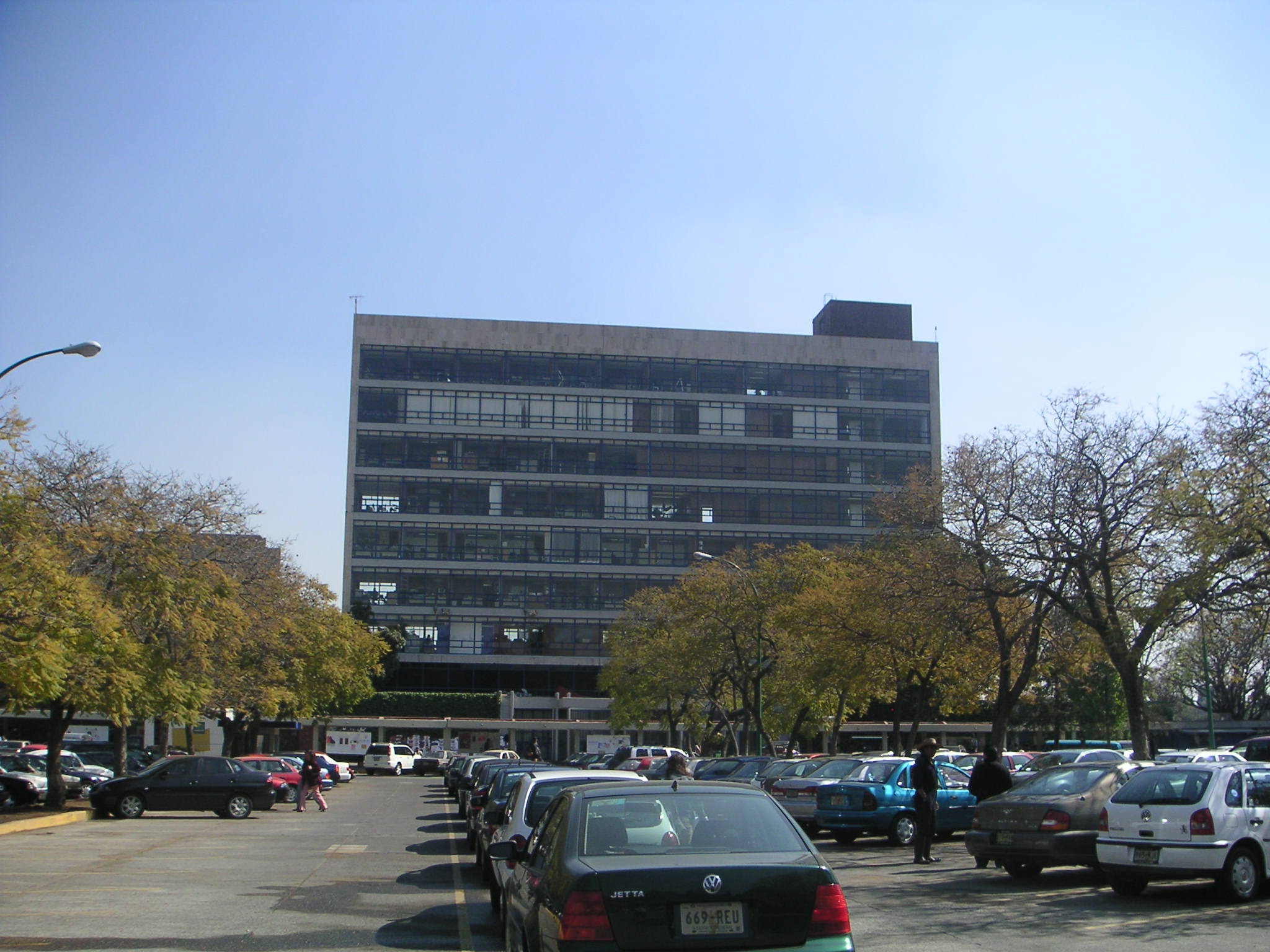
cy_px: 476
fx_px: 1394
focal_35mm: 38
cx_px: 635
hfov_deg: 49.0
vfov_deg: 37.7
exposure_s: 1/180
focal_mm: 6
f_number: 6.7
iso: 50
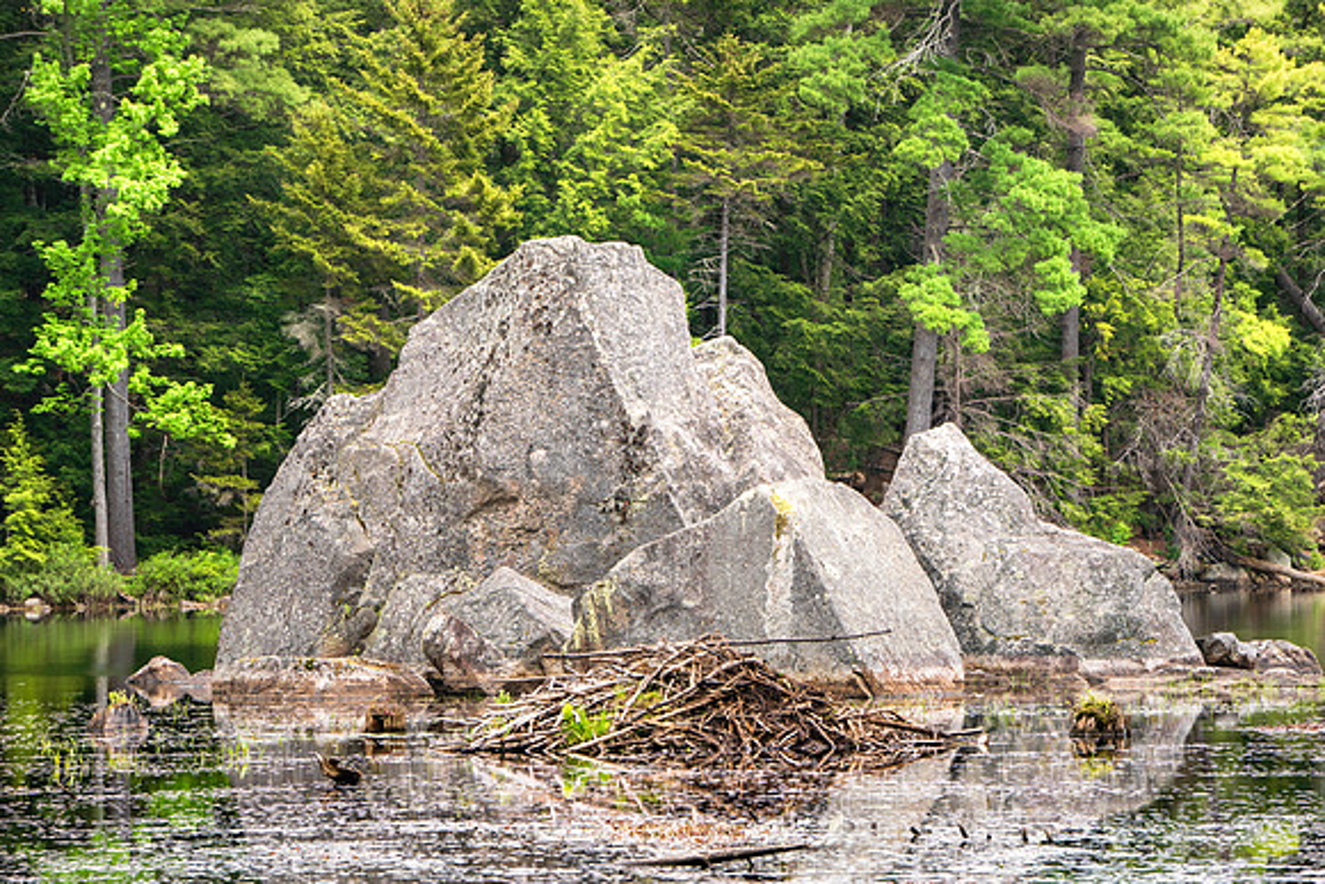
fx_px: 9387
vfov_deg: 5.4
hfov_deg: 8.1
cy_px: 442
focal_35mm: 255
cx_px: 662
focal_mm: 170
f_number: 10
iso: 100
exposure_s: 1/100
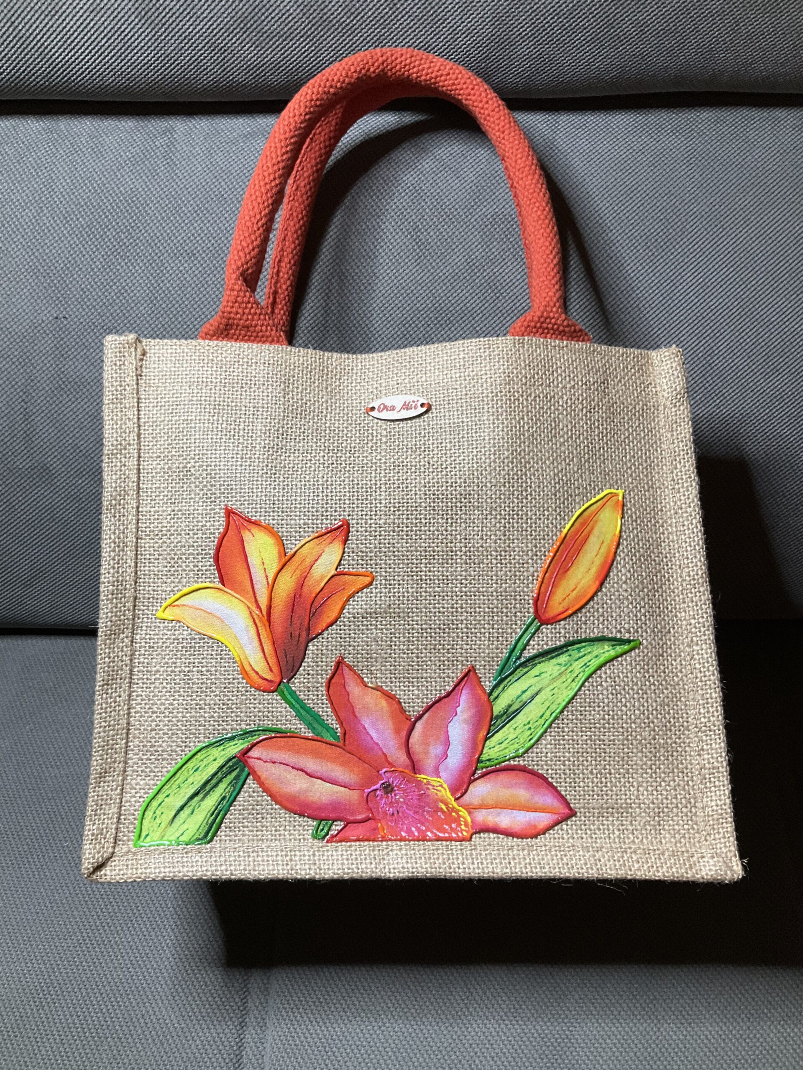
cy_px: 535
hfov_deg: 48.2
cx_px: 402
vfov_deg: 61.7
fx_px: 897
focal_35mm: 29
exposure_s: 1/50
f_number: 1.8
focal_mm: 3
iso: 80
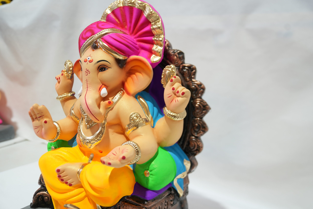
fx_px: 304
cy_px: 104
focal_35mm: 35
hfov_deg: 54.4
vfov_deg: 37.9
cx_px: 156
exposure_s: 1/200
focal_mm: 35
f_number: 3.5
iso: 800
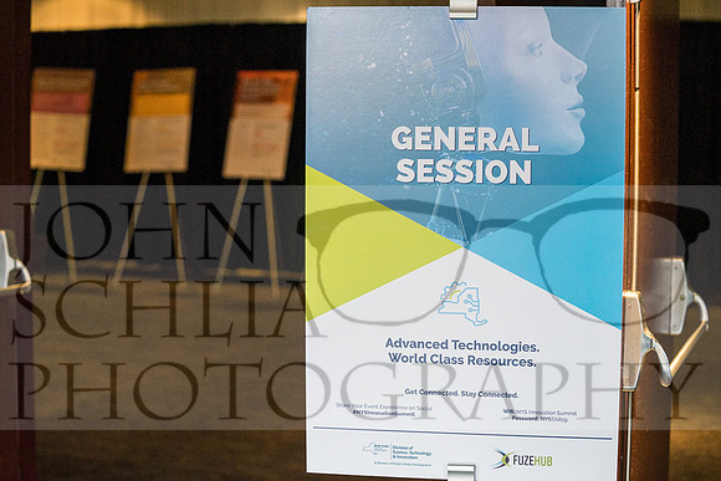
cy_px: 240
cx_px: 360
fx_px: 1402
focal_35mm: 70
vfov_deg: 19.5
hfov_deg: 28.8
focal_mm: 70
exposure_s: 1/160
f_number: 3.5
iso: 3200
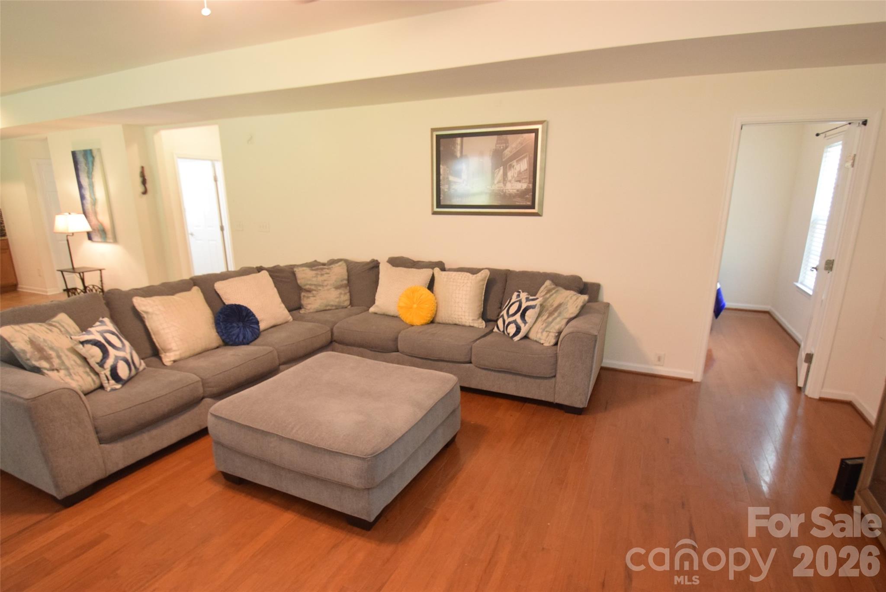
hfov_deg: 90.0
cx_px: 443
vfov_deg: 67.5
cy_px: 296
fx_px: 443
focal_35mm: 18
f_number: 3.8
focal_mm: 12
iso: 2000
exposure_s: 1/60
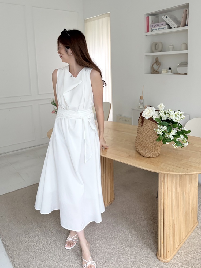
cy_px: 134
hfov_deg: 53.1
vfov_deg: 67.3
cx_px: 100
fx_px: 201
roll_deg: +1.0
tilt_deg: -10.0
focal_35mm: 26
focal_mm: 5.96
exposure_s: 1/60
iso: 200
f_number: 1.6
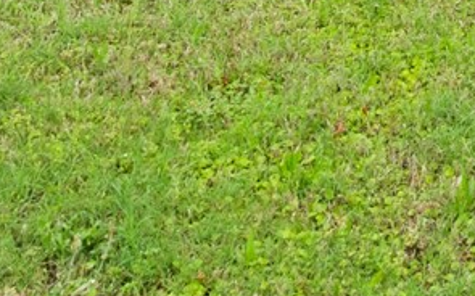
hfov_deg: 12.9
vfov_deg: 8.5
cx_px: 1174
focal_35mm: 120
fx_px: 1553
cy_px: -685
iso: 250
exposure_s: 1/40
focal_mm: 16
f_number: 10
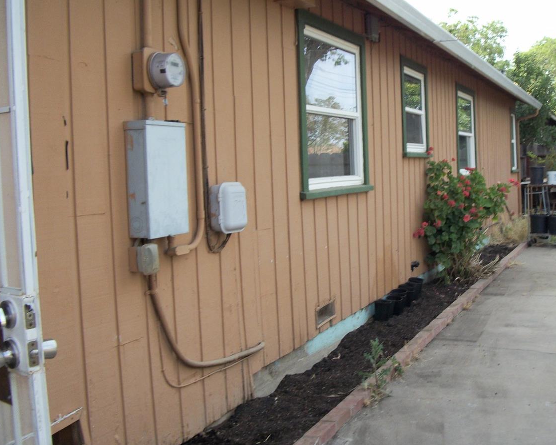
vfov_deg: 35.7
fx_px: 691
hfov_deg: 43.3
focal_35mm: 42
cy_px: 232
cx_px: 361
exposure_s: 1/50
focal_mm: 5.7
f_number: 8.8
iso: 80
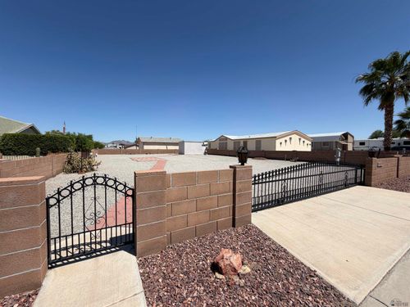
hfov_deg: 102.1
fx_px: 166
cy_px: 154
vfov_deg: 85.7
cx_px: 205
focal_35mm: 14
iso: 20
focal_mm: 2.22
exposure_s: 1/1431
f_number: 2.2
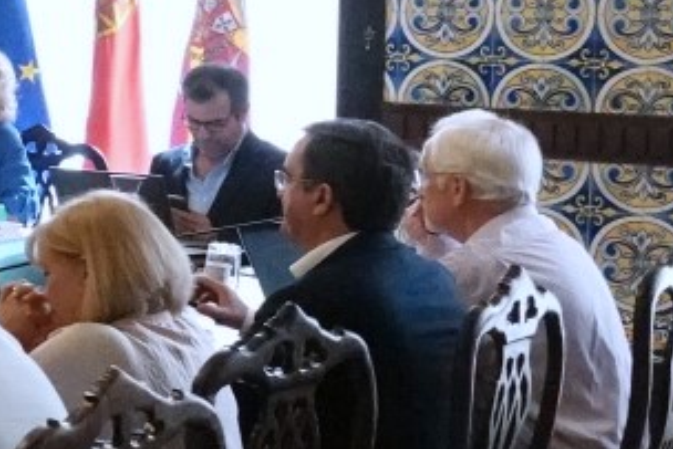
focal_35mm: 108
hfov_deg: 15.8
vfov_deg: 12.7
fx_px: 2020
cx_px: -582
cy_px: 135
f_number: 4
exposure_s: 1/640
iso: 6400
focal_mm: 8.8
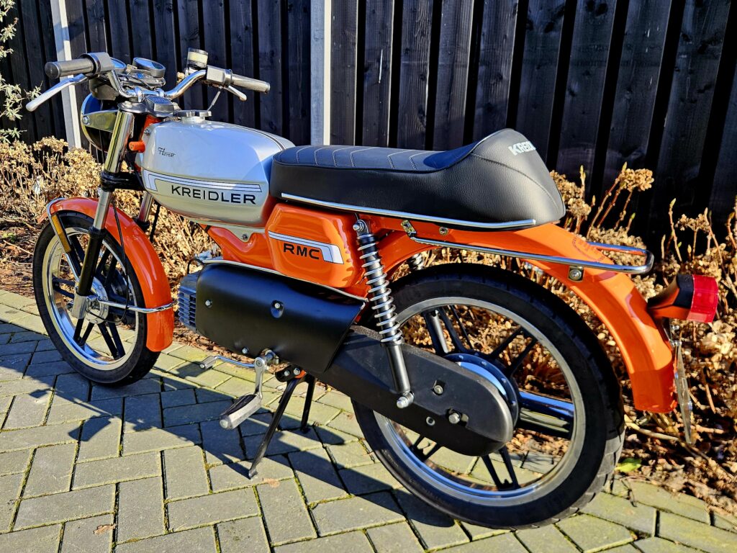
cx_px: 368
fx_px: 490
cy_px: 276
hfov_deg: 73.9
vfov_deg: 58.9
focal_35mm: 23
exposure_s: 1/476
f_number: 1.8
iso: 40
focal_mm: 5.4
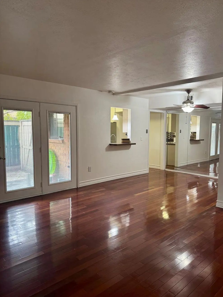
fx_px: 215
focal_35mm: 25
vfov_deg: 69.4
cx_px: 115
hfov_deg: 54.9
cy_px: 154
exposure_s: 1/60
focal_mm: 6.76
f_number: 1.78
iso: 250
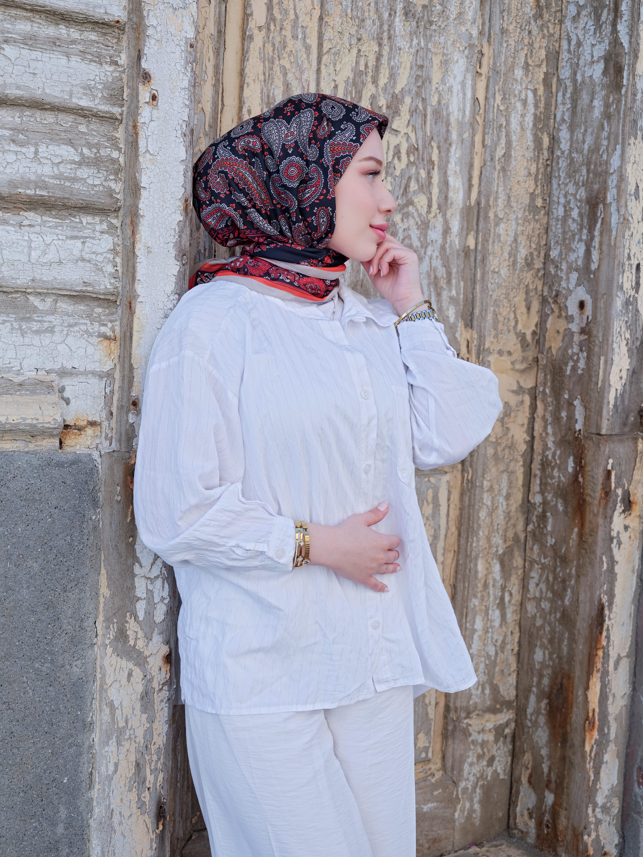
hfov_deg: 29.1
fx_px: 1238
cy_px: 428
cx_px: 322
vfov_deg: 38.2
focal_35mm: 50
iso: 320
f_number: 7.1
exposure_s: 1/280
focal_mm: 62.9
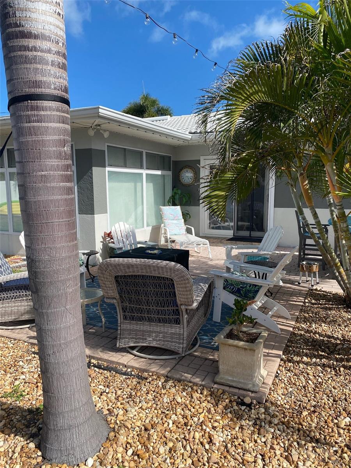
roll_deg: +1.0
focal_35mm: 26
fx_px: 352
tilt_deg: -7.0
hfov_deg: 53.1
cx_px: 176
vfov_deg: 67.3
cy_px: 234
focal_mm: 4.25
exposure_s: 1/2688
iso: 32
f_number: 1.8
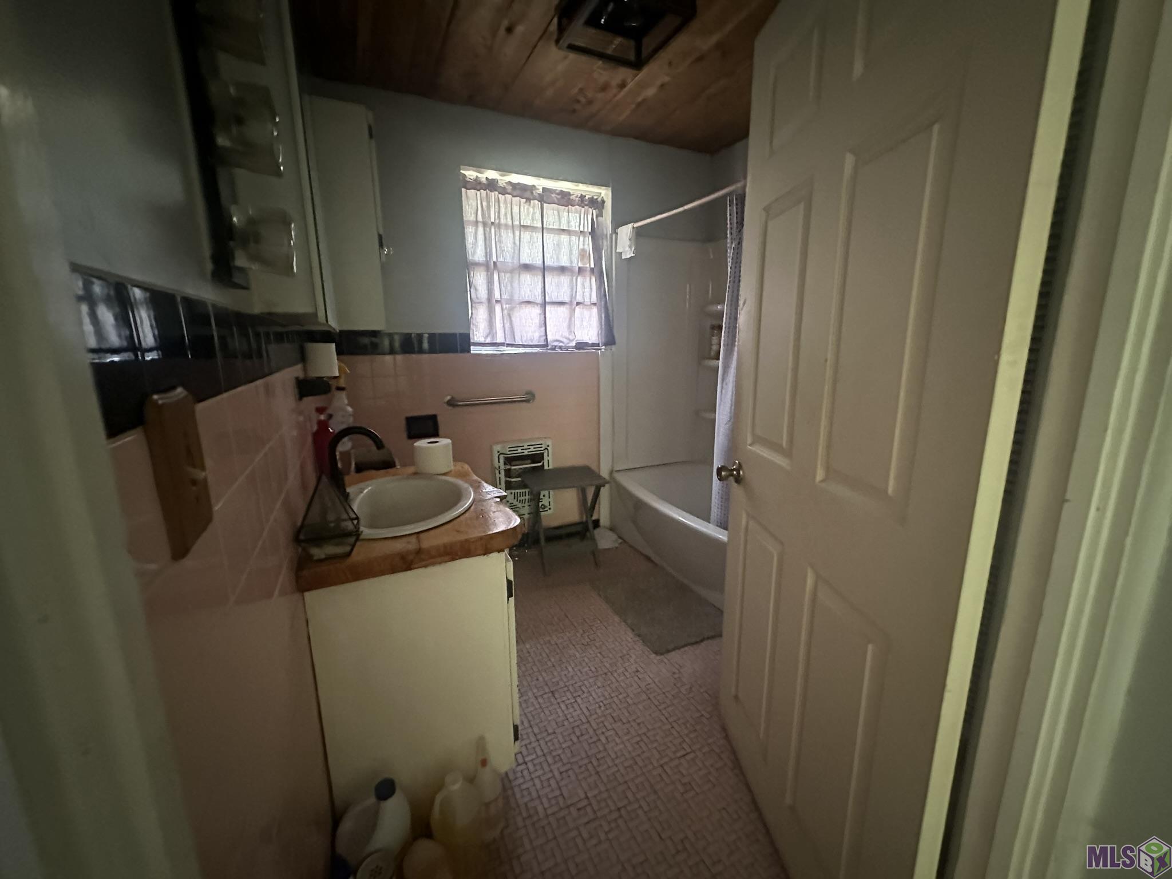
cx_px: 586
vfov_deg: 85.7
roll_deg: +0.3
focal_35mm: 14
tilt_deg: -10.0
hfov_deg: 102.1
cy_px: 440
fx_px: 474
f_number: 2.2
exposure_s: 1/41
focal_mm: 2.22
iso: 1250
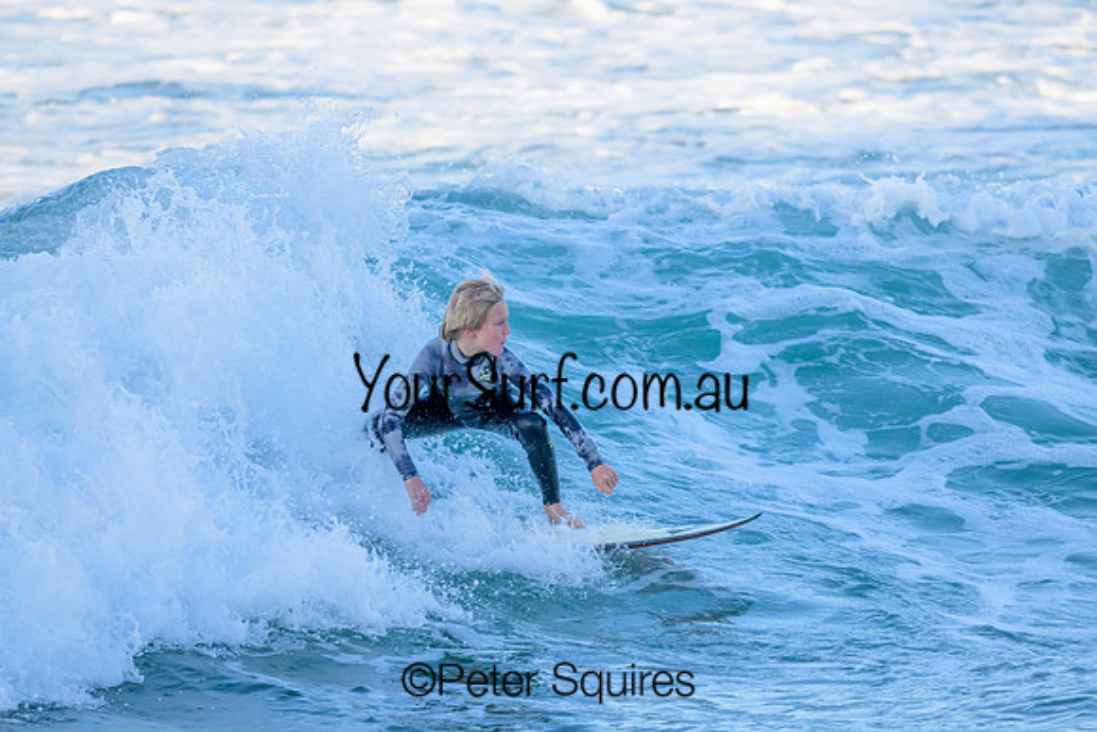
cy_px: 366
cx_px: 548
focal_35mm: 800
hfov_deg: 2.6
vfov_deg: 1.7
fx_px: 24382
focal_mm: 800
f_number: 6.3
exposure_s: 1/1600
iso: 1400
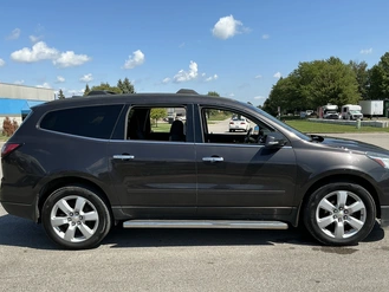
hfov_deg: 53.9
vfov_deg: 41.7
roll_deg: +0.6
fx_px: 382
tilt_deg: -5.1
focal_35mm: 34
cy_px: 170
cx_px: 207
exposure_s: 1/1626
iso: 25
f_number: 1.8
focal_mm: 3
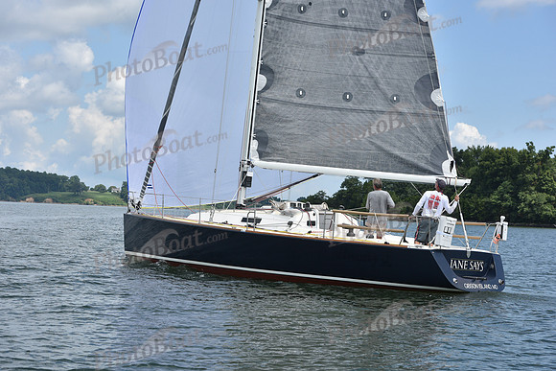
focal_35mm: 70
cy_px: 186
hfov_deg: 28.8
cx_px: 278
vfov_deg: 19.5
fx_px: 1081
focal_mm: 70
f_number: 8
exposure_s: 1/1250
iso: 320
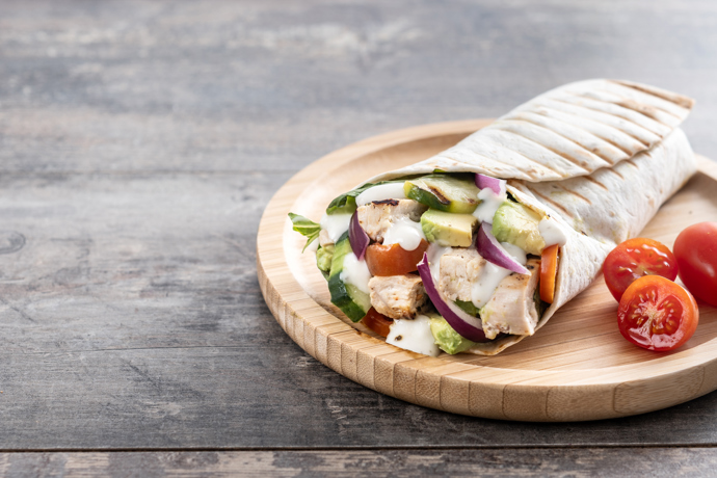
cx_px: 358
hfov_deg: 22.6
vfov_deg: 15.2
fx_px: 1792
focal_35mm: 90
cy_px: 239
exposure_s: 1/200
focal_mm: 60
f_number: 5.6
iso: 100
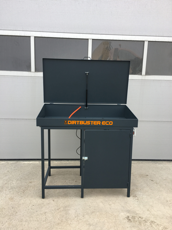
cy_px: 115
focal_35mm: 29
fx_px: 192
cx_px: 86
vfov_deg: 61.7
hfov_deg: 48.2
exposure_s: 1/100
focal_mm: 4.15
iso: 25
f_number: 2.2
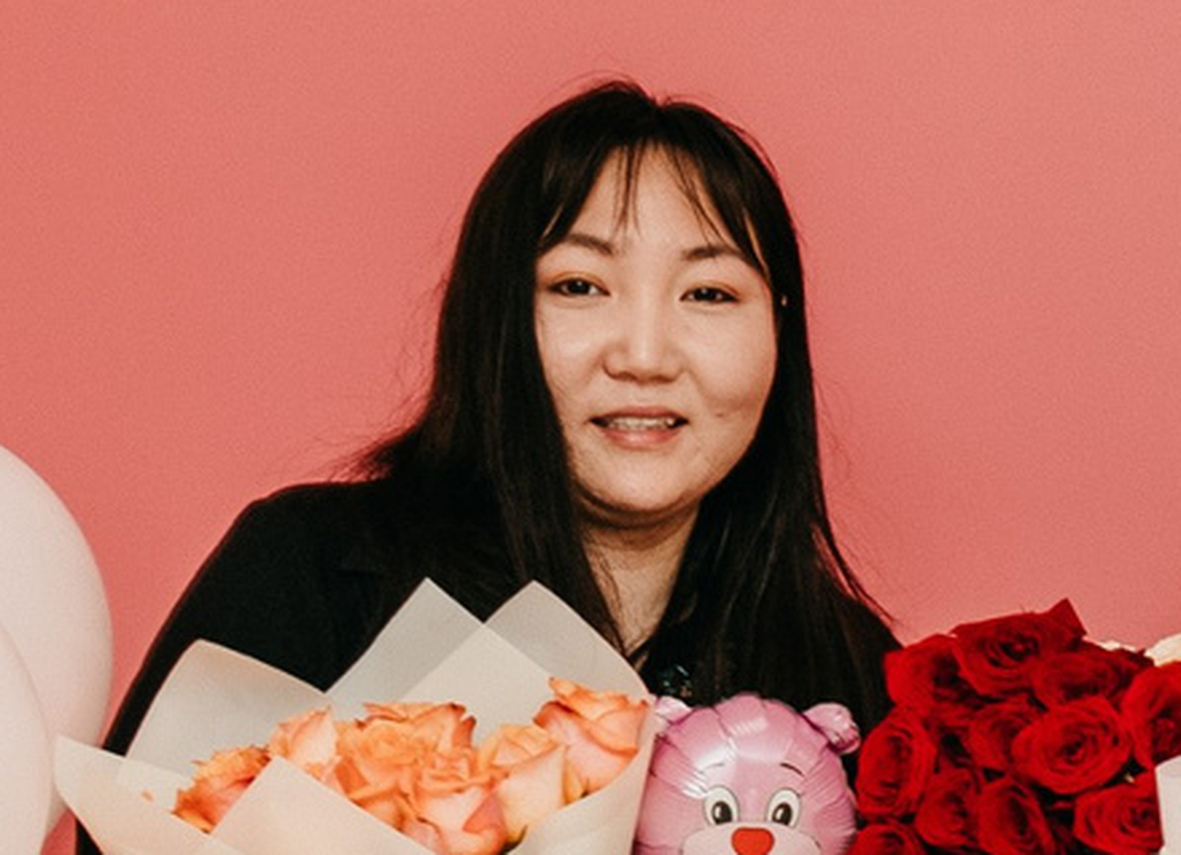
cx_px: 2356
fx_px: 6842
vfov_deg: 7.1
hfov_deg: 9.3
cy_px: 883
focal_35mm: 203
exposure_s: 1/160
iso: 125
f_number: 4
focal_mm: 32
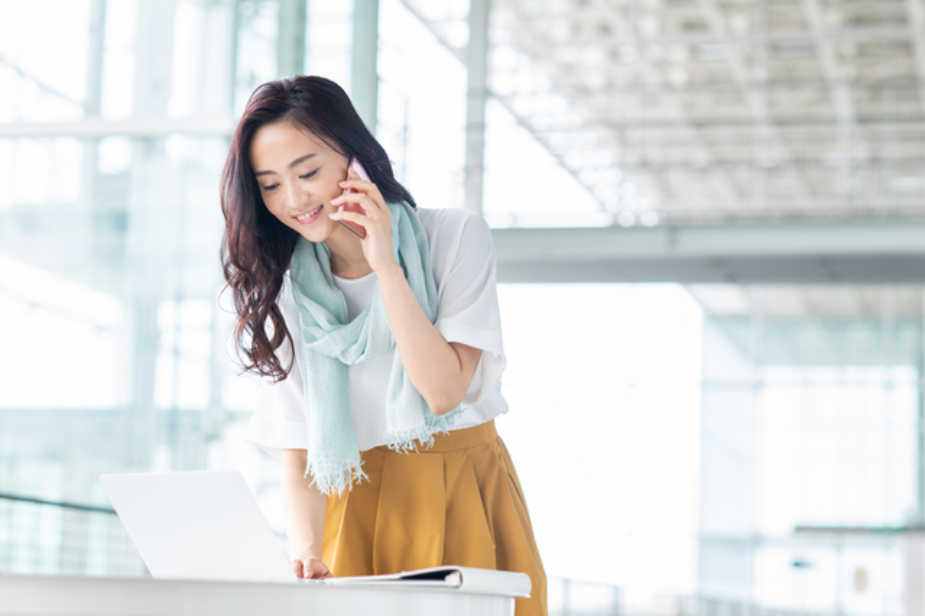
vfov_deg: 16.1
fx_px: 2183
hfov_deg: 23.9
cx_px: 462
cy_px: 308
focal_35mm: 85
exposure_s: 1/200
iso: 400
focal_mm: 85
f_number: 3.5
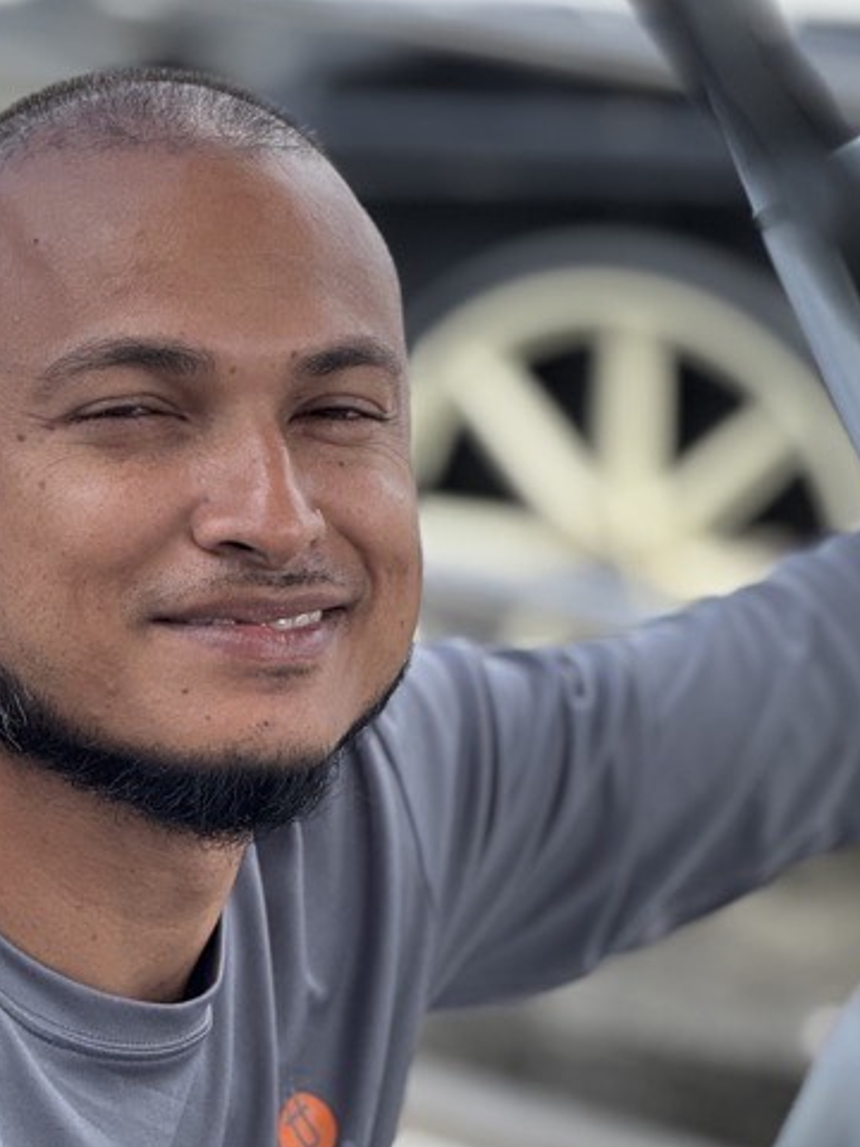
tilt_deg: -10.7
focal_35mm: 200
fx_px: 6625
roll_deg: -1.4
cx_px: 265
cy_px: 602
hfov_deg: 7.4
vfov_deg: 9.9
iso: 50
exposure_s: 1/230
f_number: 2.8
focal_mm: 15.66
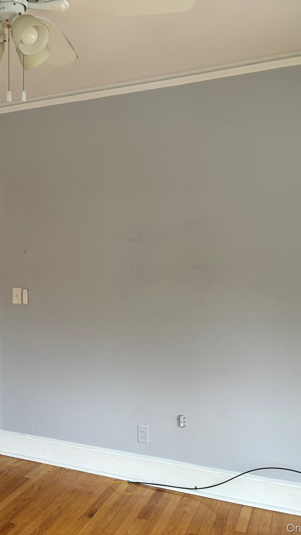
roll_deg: +0.7
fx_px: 539
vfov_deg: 52.8
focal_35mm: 38
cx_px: -1
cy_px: 267
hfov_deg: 29.1
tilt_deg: +0.3
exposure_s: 1/121
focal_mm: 5.96
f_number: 1.6
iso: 64
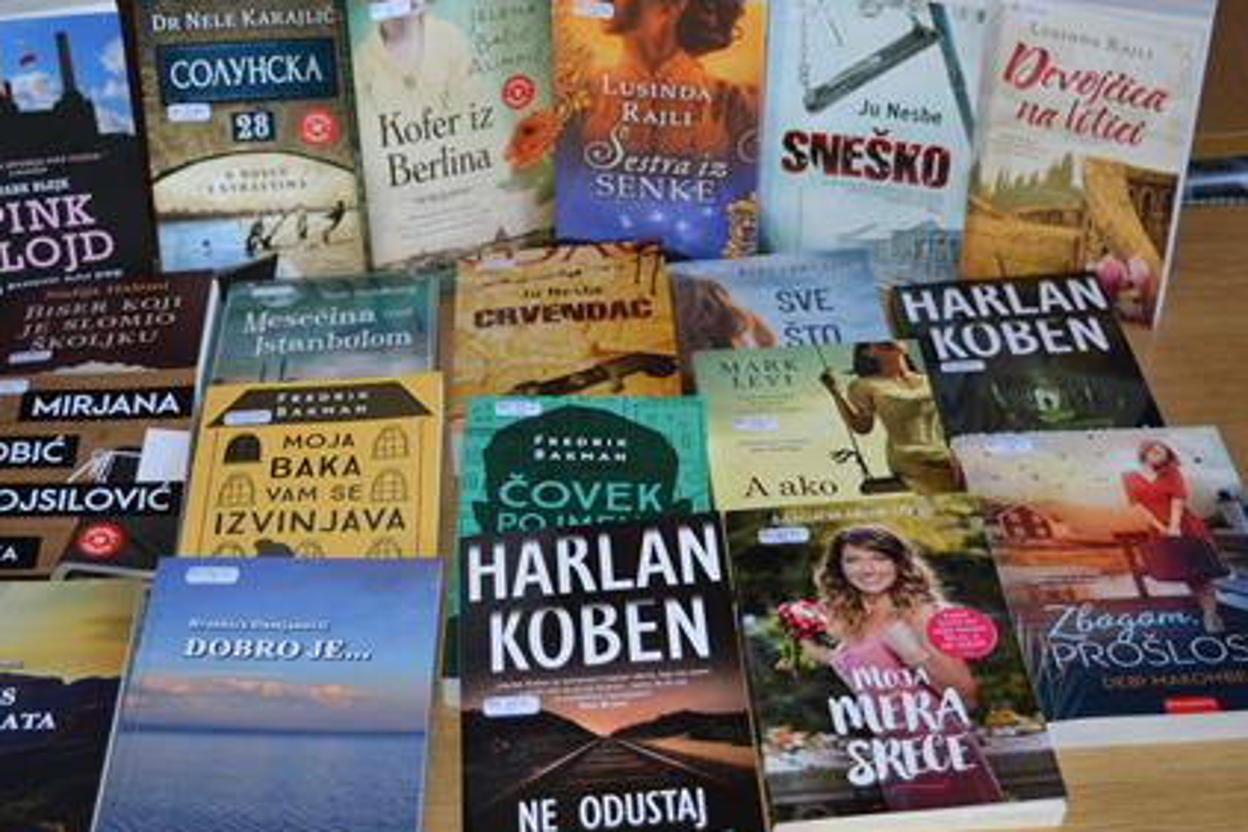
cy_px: 423
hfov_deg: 35.0
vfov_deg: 23.8
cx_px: 575
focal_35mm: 57
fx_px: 1976
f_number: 4.5
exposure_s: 1/60
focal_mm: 32
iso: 640
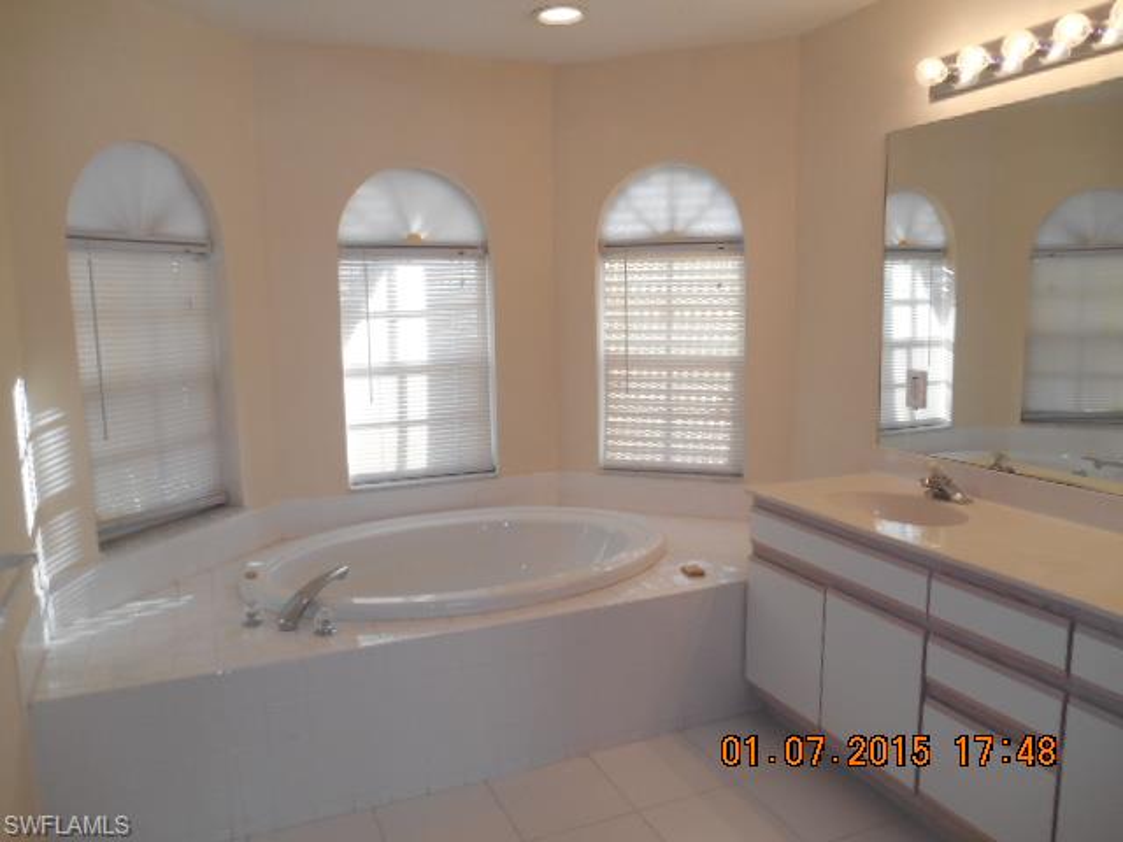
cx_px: 562
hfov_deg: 67.3
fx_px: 843
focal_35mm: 26
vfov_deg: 53.1
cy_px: 421
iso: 80
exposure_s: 1/40
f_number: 3.4
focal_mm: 4.7
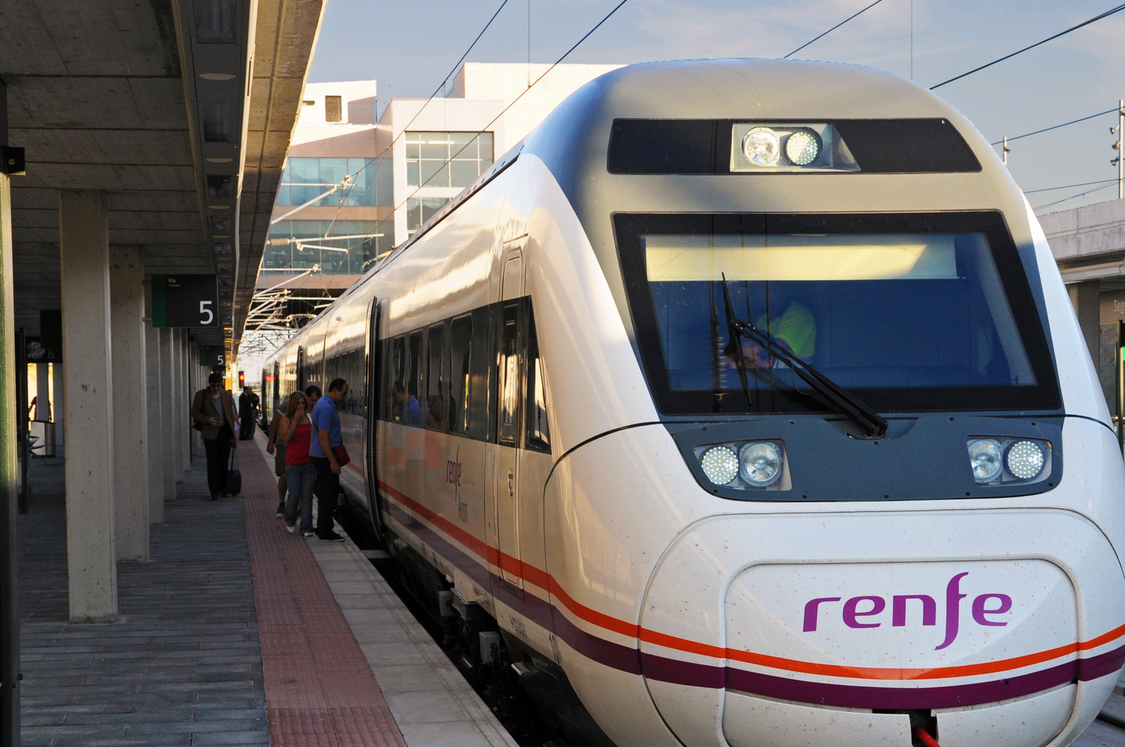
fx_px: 2372
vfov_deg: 17.9
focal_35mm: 76
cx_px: 619
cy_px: 447
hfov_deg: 26.7
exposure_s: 1/250
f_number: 8
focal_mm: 38
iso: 400
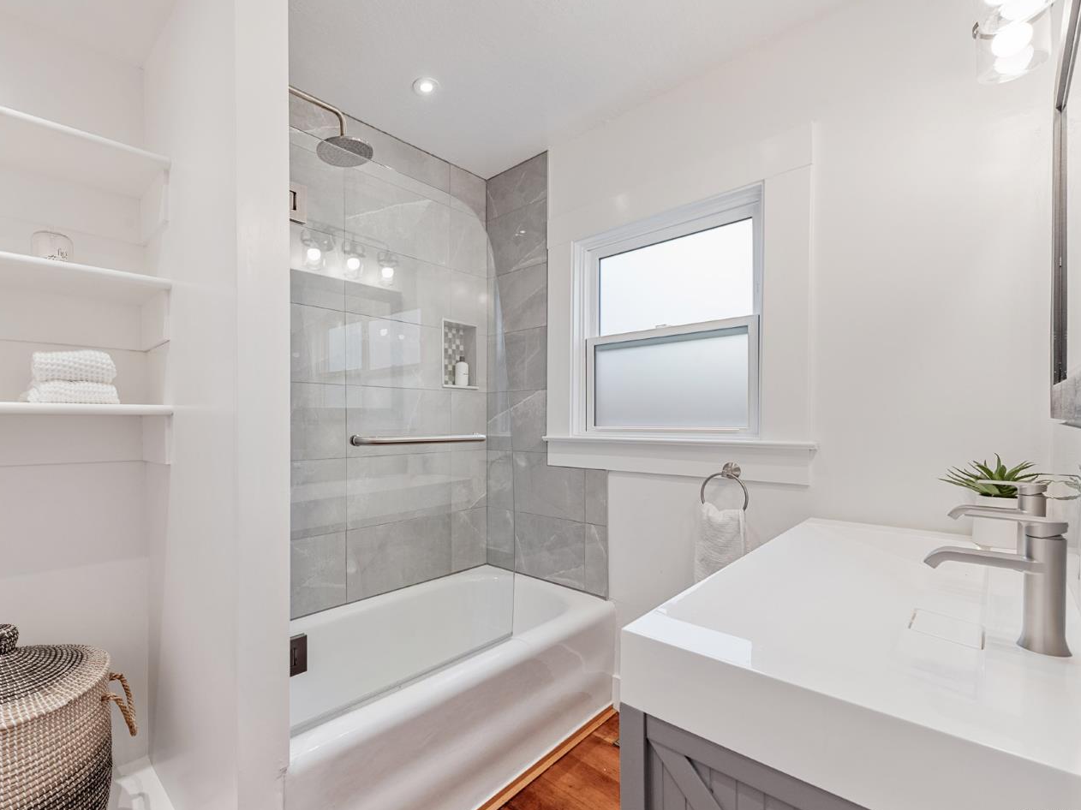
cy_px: 421
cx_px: 443
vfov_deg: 78.1
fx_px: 500
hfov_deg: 93.5
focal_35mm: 16
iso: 500
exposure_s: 1/15
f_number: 10
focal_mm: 14
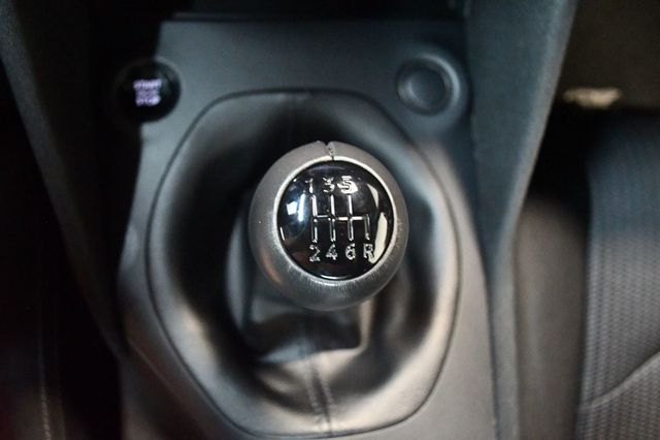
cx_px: 330
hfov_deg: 62.0
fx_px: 550
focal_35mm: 30
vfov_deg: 43.6
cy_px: 220
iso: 12800
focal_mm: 20
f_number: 3.8
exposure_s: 1/40
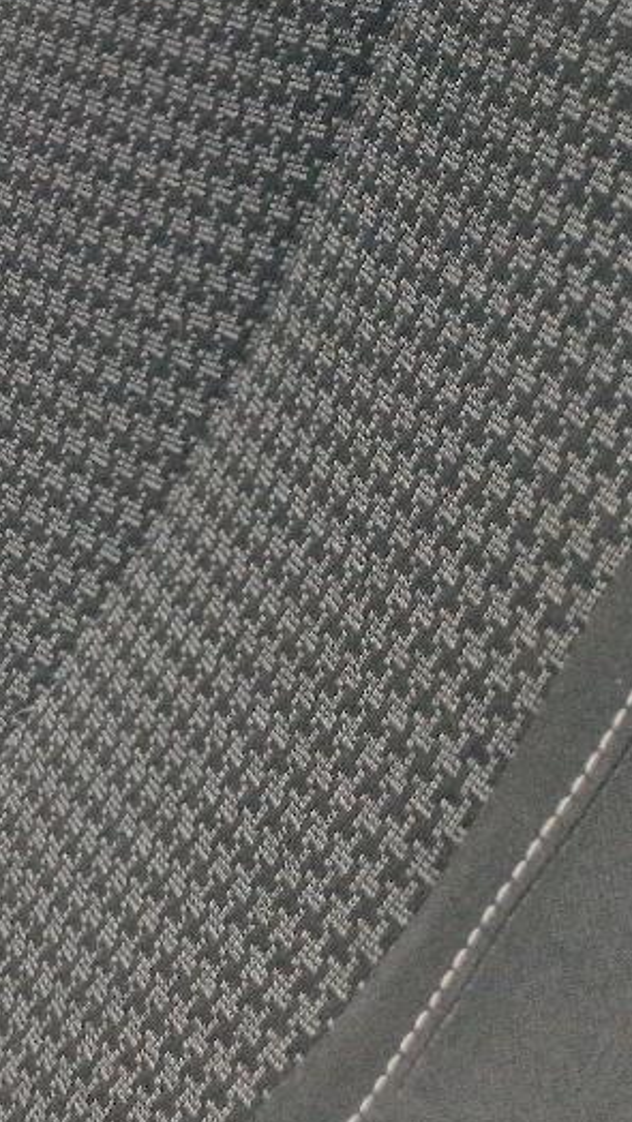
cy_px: 424
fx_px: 2560
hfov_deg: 10.4
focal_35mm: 86
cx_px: -1228
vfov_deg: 24.7
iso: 50
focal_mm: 5.4
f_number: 1.8
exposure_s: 1/50
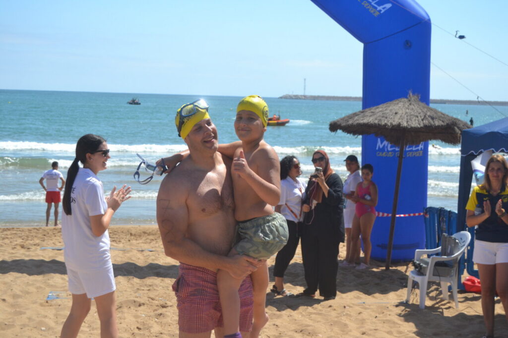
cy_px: 169
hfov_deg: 29.9
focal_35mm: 68
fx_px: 952
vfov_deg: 20.1
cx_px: 254
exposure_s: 1/1600
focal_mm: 45
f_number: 5.6
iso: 400
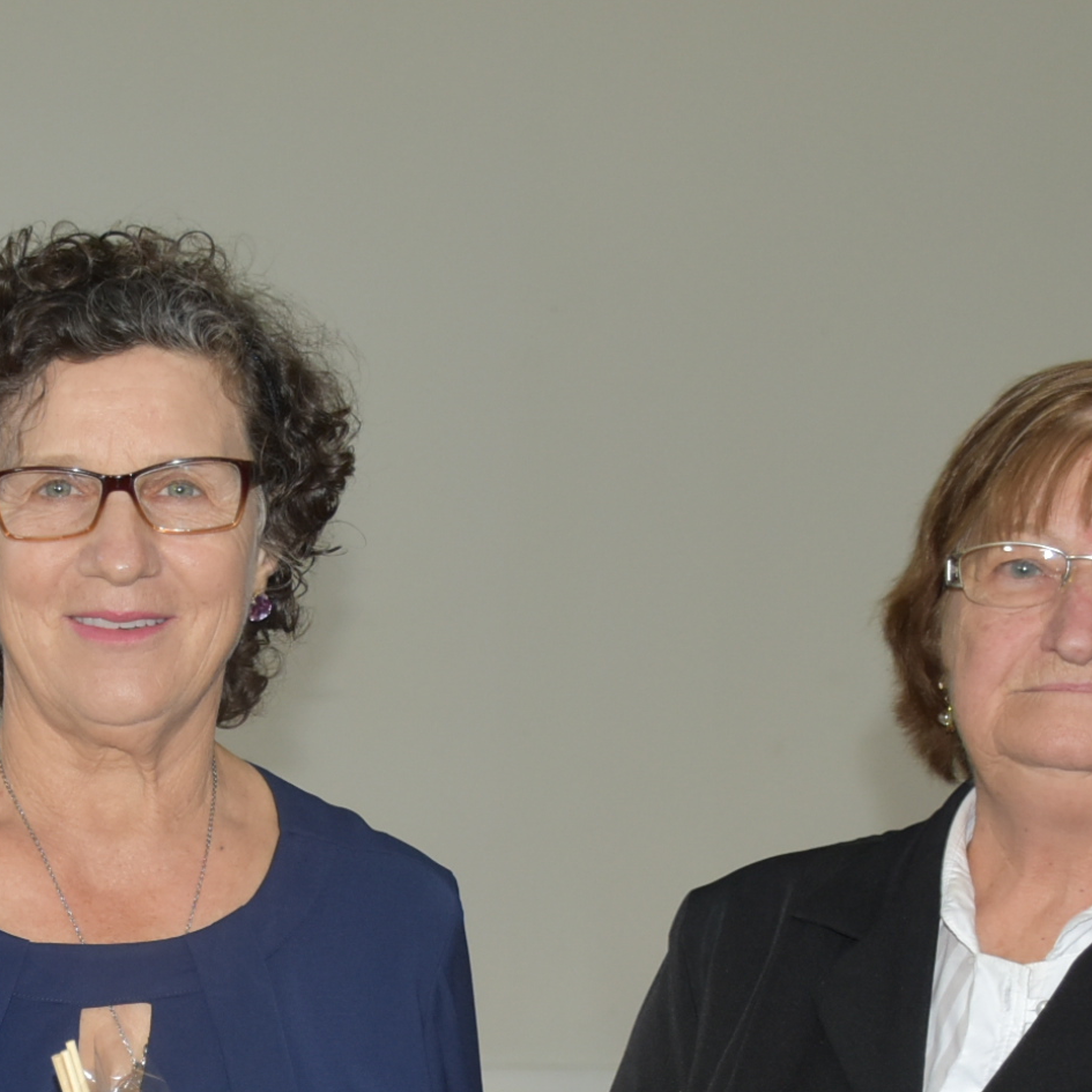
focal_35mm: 105
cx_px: 217
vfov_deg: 16.3
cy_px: 1084
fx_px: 3747
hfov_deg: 16.5
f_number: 3.8
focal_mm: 26
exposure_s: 1/60
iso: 560
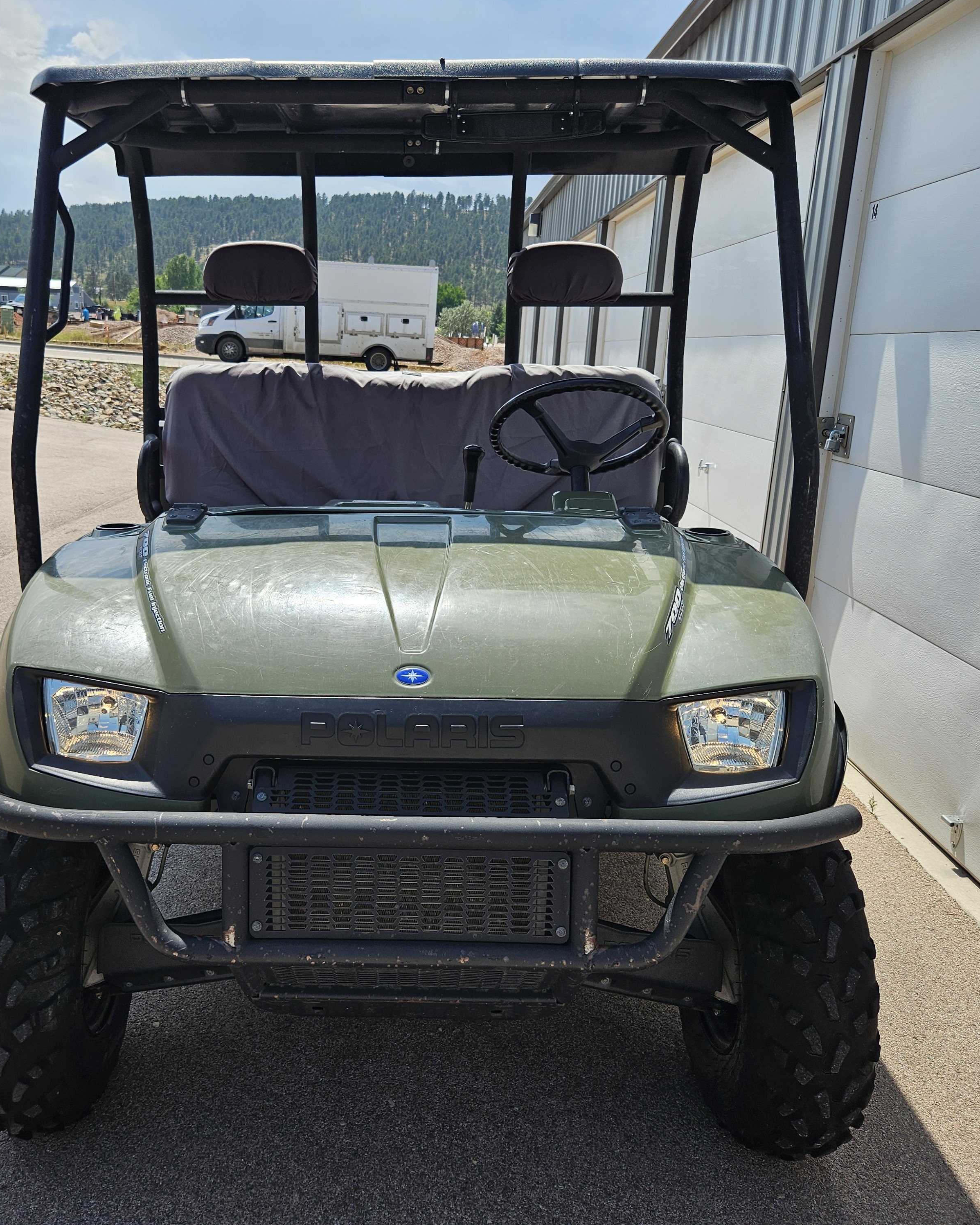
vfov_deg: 58.8
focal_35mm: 30
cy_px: 612
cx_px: 384
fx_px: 1087
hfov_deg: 48.2
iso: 25
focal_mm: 5.4
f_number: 1.8
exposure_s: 1/1668
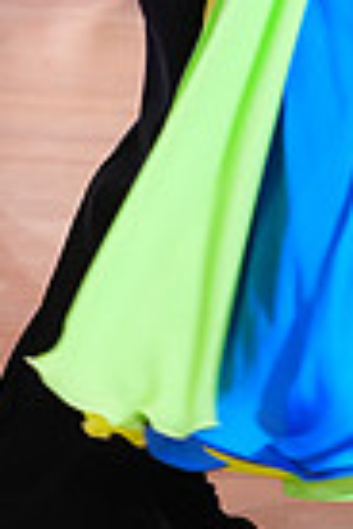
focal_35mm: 294
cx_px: 363
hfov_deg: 4.7
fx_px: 4324
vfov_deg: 6.8
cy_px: -472
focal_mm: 70
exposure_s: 1/250
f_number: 4.5
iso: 3200
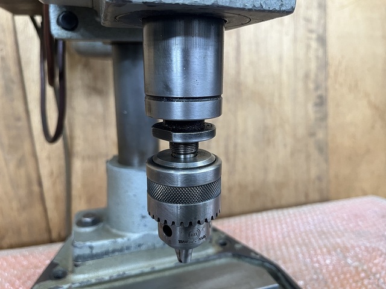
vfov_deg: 53.1
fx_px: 290
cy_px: 144
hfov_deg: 67.3
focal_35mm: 26
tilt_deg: -15.6
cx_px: 193
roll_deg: -0.4
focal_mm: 5.1
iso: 125
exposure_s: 1/71
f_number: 1.6
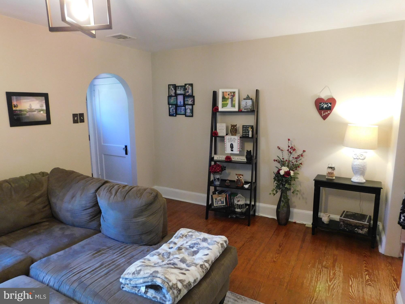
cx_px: 202
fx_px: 269
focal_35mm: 23
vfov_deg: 58.9
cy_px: 152
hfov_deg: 73.9
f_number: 3
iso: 400
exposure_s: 1/10
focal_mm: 4
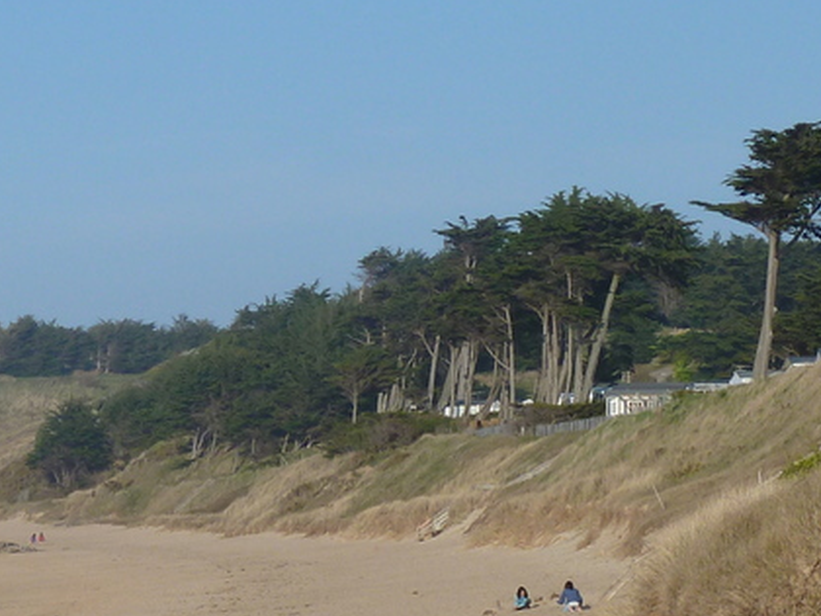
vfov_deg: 9.4
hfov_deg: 12.5
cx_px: 127
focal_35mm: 157
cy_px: 528
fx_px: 3724
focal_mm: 9.1
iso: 80
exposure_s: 1/500
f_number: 5
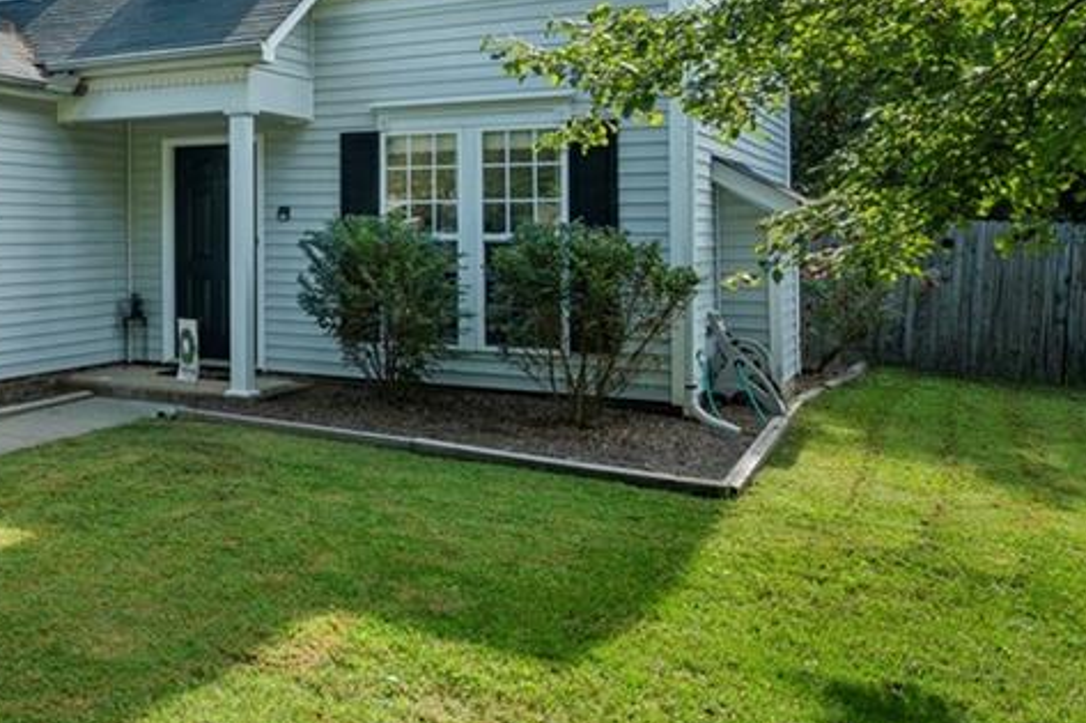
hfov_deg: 42.8
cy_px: 109
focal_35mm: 39
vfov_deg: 32.9
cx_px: 2
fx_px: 1176
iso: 400
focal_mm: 18
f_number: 8
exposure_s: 1/90
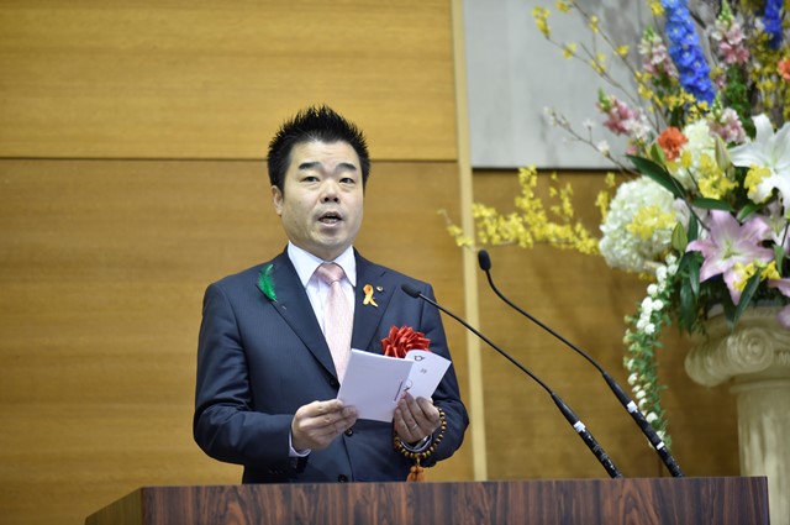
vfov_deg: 6.8
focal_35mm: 200
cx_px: 395
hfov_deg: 10.3
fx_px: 4383
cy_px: 262
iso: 1600
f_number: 2.8
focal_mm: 200
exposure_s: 1/125
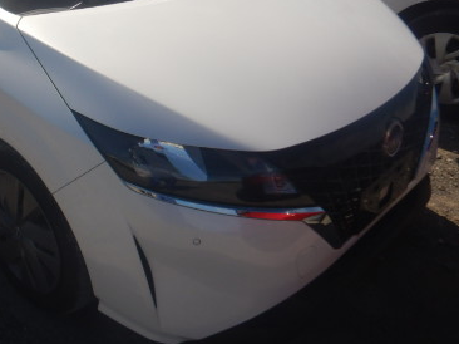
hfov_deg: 42.9
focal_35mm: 42
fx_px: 557
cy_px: 87
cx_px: 97
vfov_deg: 33.6
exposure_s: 1/640
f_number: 2.8
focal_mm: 4.3
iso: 125
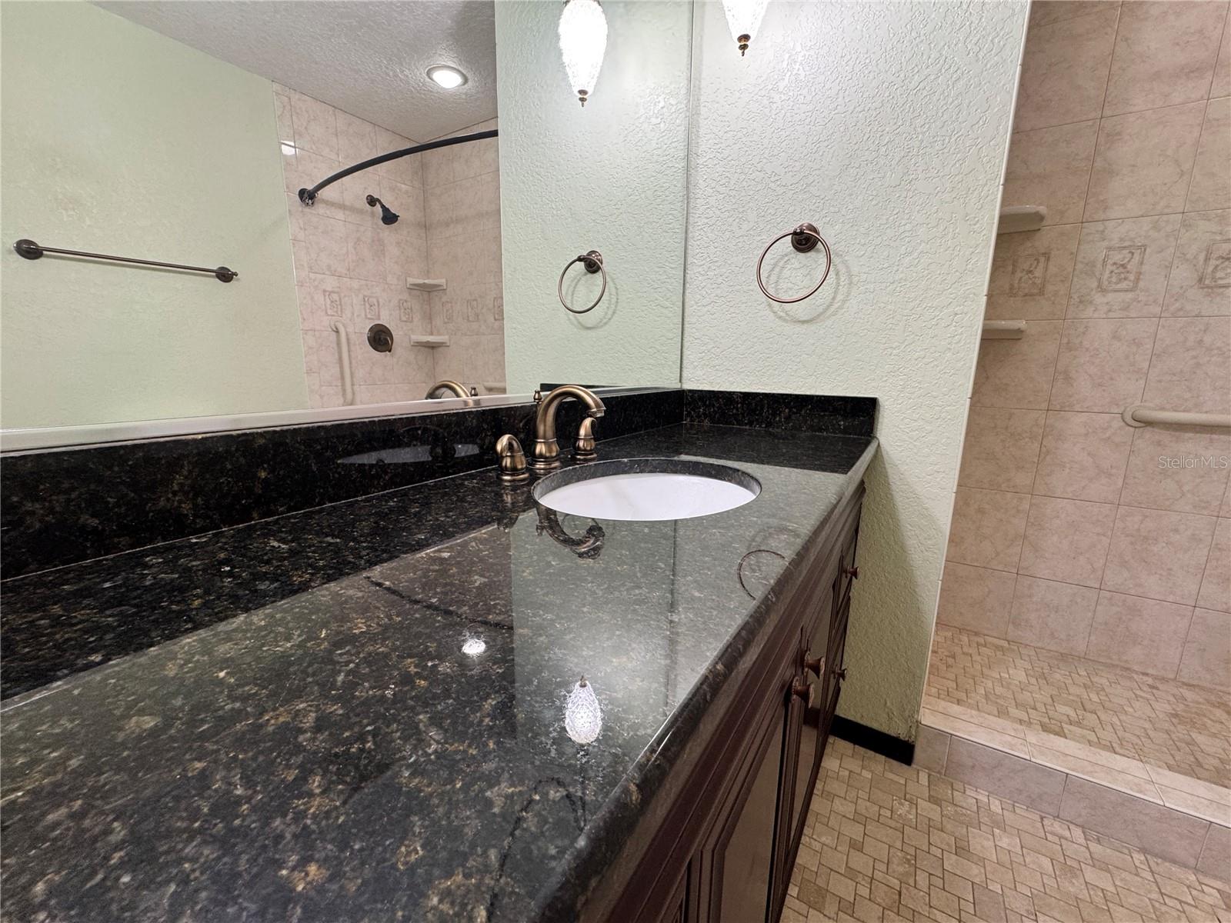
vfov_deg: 85.7
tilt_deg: -12.1
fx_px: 498
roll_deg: -0.7
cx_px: 616
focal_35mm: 14
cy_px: 462
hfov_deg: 102.1
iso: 200
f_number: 2.2
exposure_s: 1/60
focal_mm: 2.22
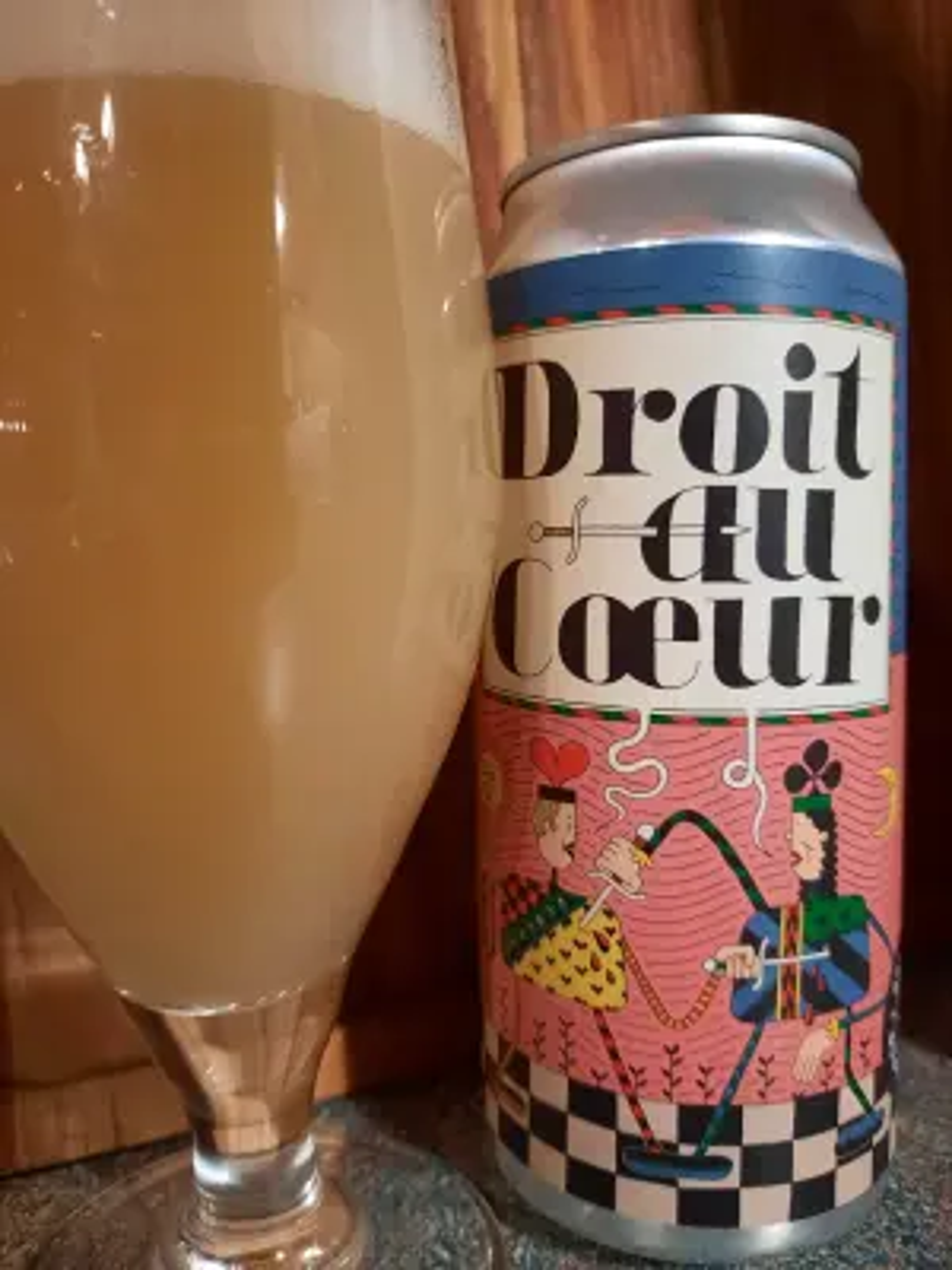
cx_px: 476
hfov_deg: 54.9
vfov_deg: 69.4
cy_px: 635
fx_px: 917
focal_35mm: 25
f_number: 2
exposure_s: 1/40
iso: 250
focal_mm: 4.6
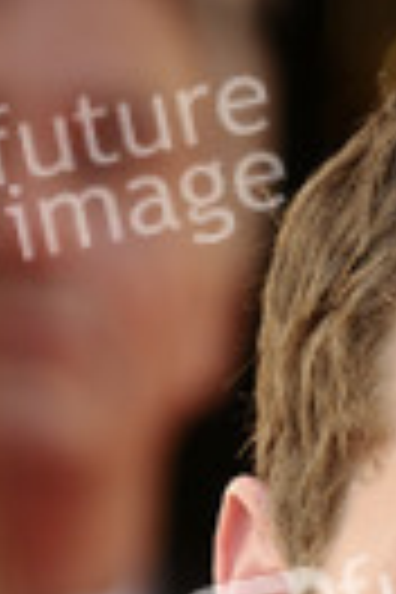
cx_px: 547
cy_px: 860
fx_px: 13158
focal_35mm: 798
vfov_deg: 2.6
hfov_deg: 1.7
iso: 320
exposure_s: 1/250
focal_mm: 175
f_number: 5
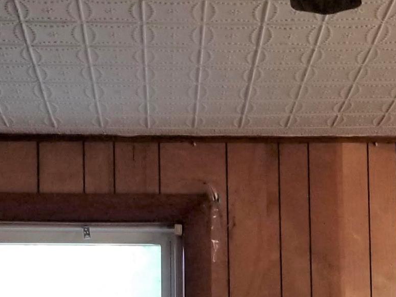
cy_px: 426
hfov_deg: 19.4
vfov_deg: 13.9
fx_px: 1155
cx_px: 194
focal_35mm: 101
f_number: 1.7
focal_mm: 4.25
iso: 160
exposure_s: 1/50
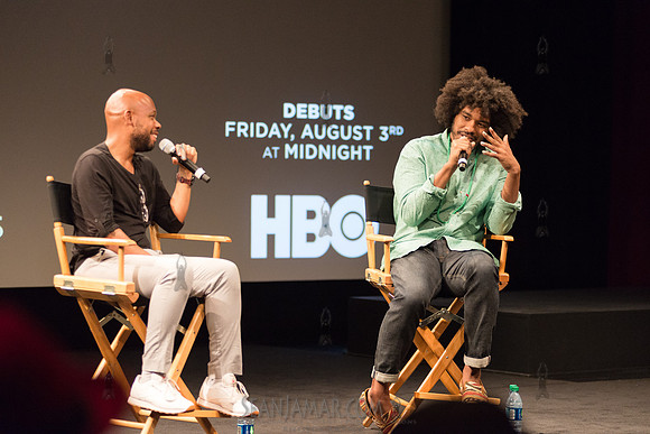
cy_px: 217
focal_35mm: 105
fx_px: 1896
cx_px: 325
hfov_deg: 19.5
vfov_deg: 13.0
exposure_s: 1/200
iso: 4000
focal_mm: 105
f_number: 2.8
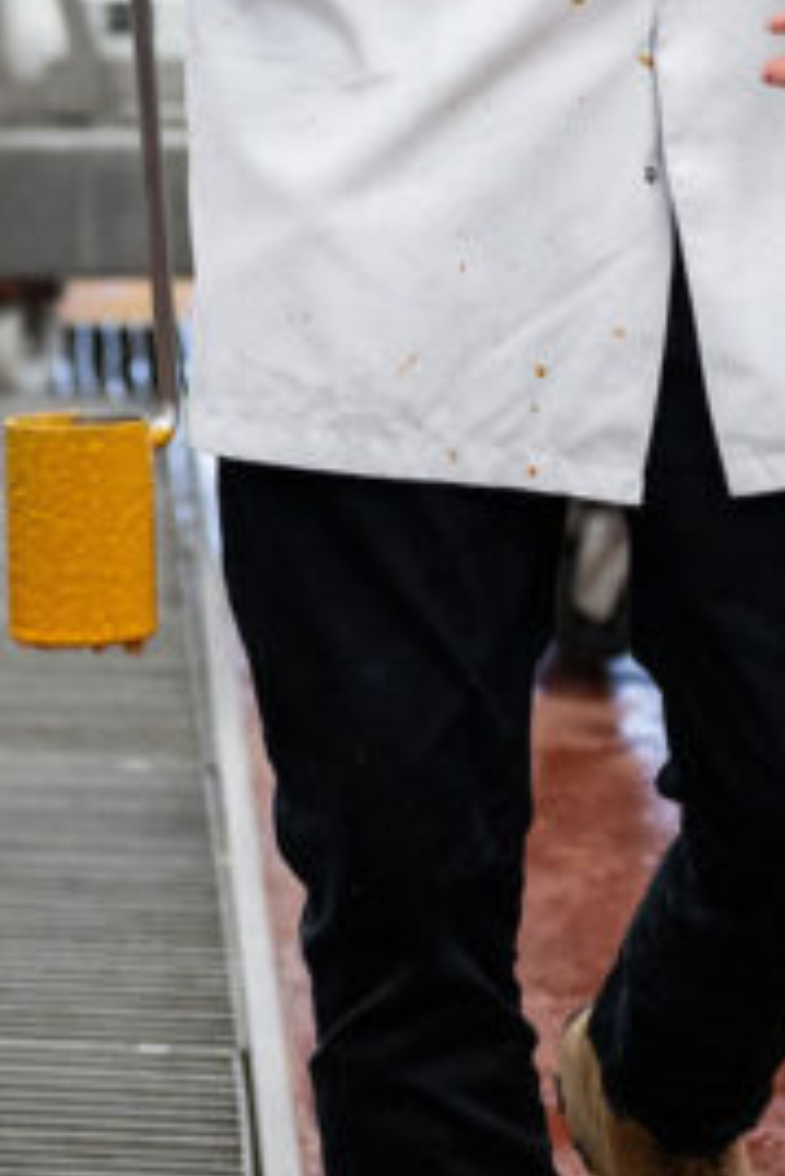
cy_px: -255
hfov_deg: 7.2
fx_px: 6239
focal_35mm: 191
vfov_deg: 10.6
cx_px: 270
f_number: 2.2
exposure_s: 1/250
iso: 1000
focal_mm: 50
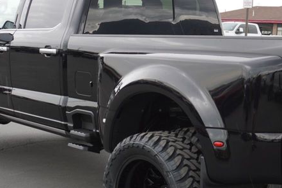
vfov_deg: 18.6
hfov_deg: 27.4
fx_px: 574
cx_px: 191
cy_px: 126
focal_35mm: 73
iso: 100
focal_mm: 21
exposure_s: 1/100
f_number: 5
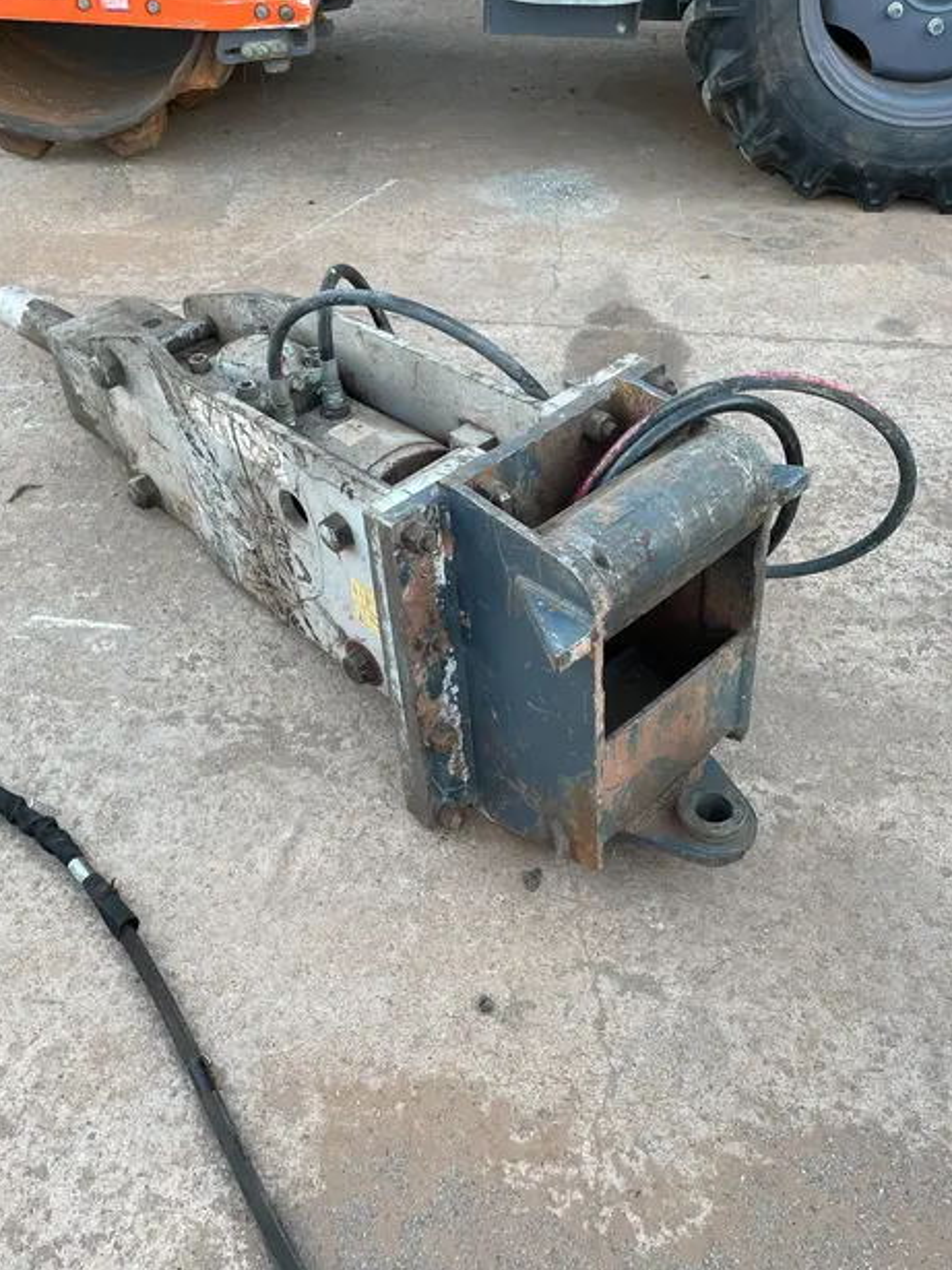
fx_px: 1137
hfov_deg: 45.4
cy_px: 575
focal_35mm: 31
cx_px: 432
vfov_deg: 58.3
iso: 80
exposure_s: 1/121
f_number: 1.6
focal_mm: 4.2
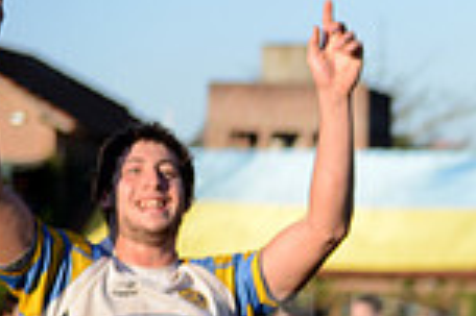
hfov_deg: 7.5
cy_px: 527
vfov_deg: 5.1
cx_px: 886
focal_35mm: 267
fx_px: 3526
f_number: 2.8
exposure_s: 1/2500
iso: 320
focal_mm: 70
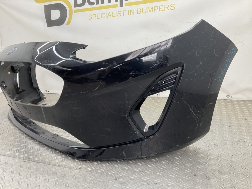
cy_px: 94
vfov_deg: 48.2
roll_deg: +3.2
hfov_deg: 61.7
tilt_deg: -12.9
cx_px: 126
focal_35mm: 29
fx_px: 211
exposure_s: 1/120
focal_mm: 3
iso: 40
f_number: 1.8
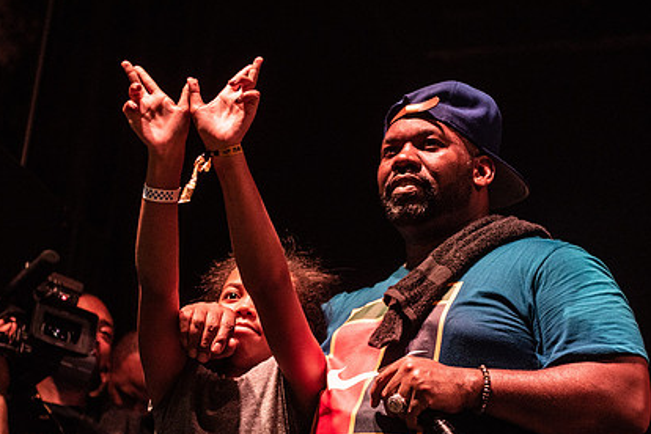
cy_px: 318
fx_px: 1700
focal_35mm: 94
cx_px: 325
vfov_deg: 14.5
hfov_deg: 21.7
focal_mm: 58
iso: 1250
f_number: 3.5
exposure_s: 1/160
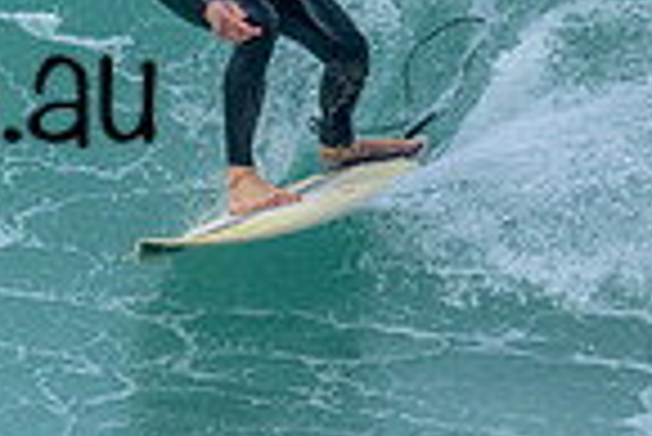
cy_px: 40
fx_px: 60061
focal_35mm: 3313
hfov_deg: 0.6
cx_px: -360
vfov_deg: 0.4
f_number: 6.3
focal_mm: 800
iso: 400
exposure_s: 1/2000
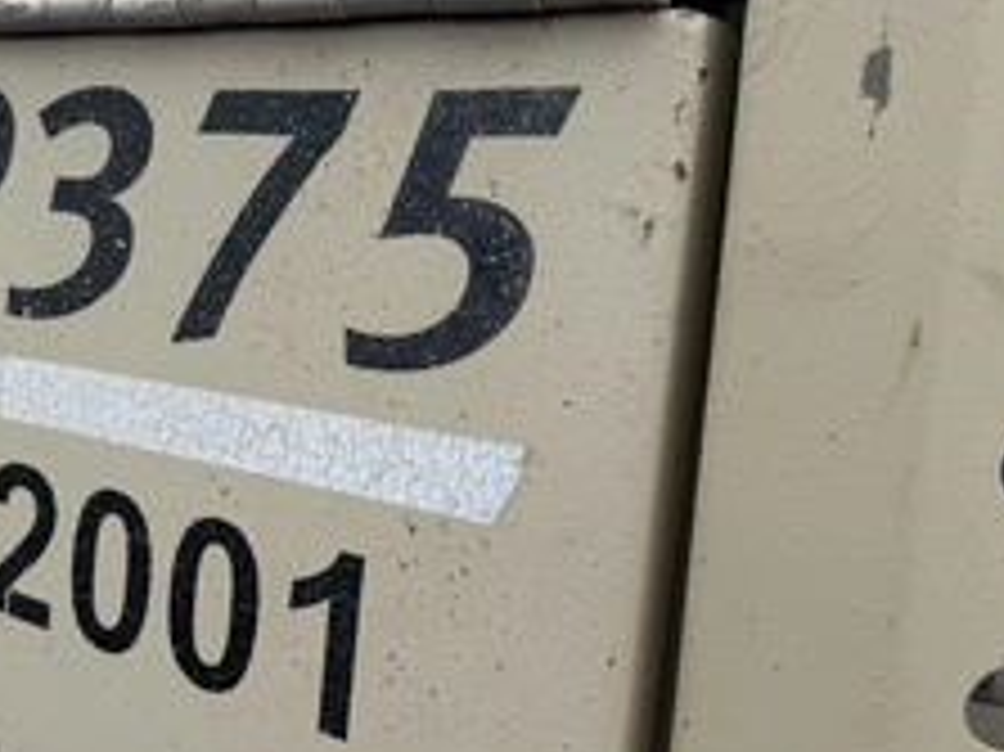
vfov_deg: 33.5
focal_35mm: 43
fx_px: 1246
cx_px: 239
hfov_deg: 42.4
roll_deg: -2.9
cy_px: 410
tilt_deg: -11.3
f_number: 1.78
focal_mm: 6.76
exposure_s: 1/3425
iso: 80
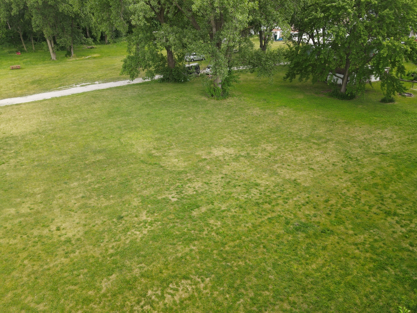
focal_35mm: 24
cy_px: 156
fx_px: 289
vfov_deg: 56.8
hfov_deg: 71.6
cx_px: 208
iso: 100
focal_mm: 4.5
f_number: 2.8
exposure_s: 1/100
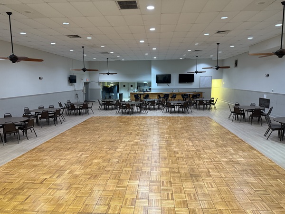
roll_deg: +0.9
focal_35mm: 24
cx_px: 142
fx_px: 198
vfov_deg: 56.8
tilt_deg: -7.8
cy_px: 107
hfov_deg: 71.6
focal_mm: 6.76
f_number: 1.78
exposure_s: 1/60
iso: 500
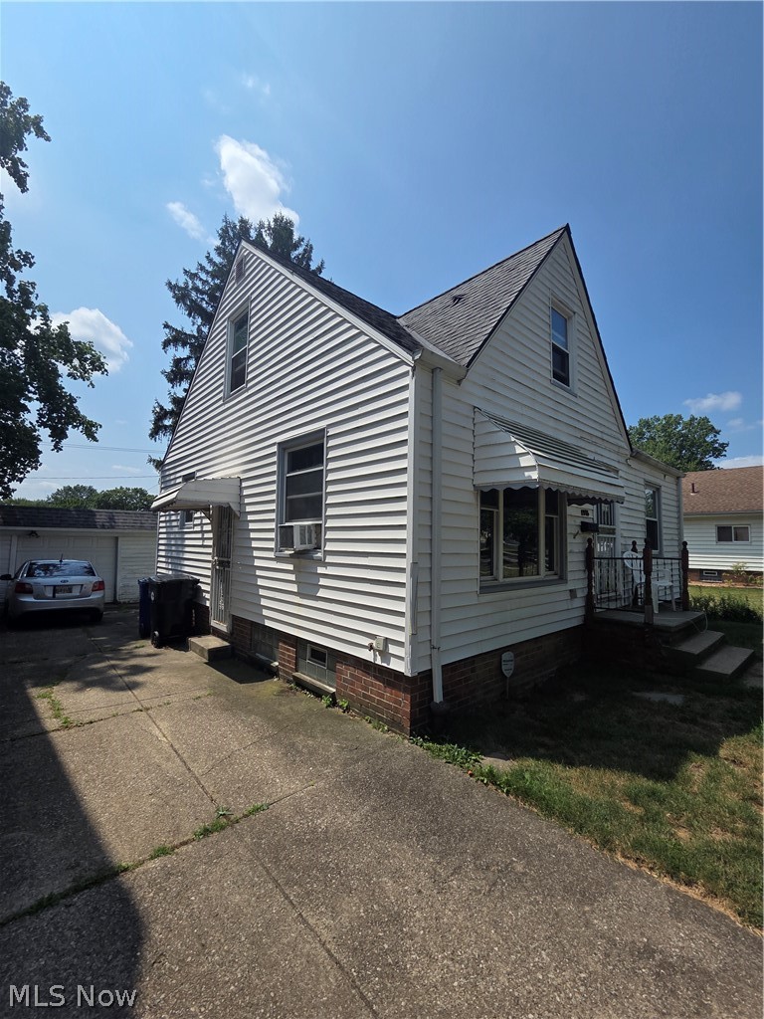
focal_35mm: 13
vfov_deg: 106.2
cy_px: 510
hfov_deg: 89.9
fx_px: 383
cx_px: 382
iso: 50
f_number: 2.2
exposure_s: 1/3264
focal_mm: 2.2
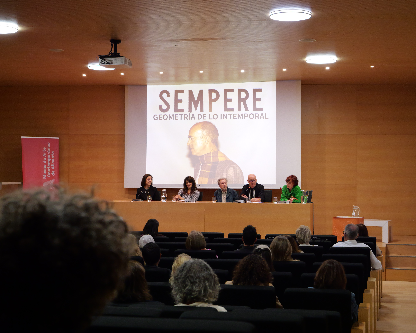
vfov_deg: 25.0
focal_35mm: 61
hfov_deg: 31.0
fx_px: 751
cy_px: 166
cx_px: 214
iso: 3200
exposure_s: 1/80
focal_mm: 29
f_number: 3.7
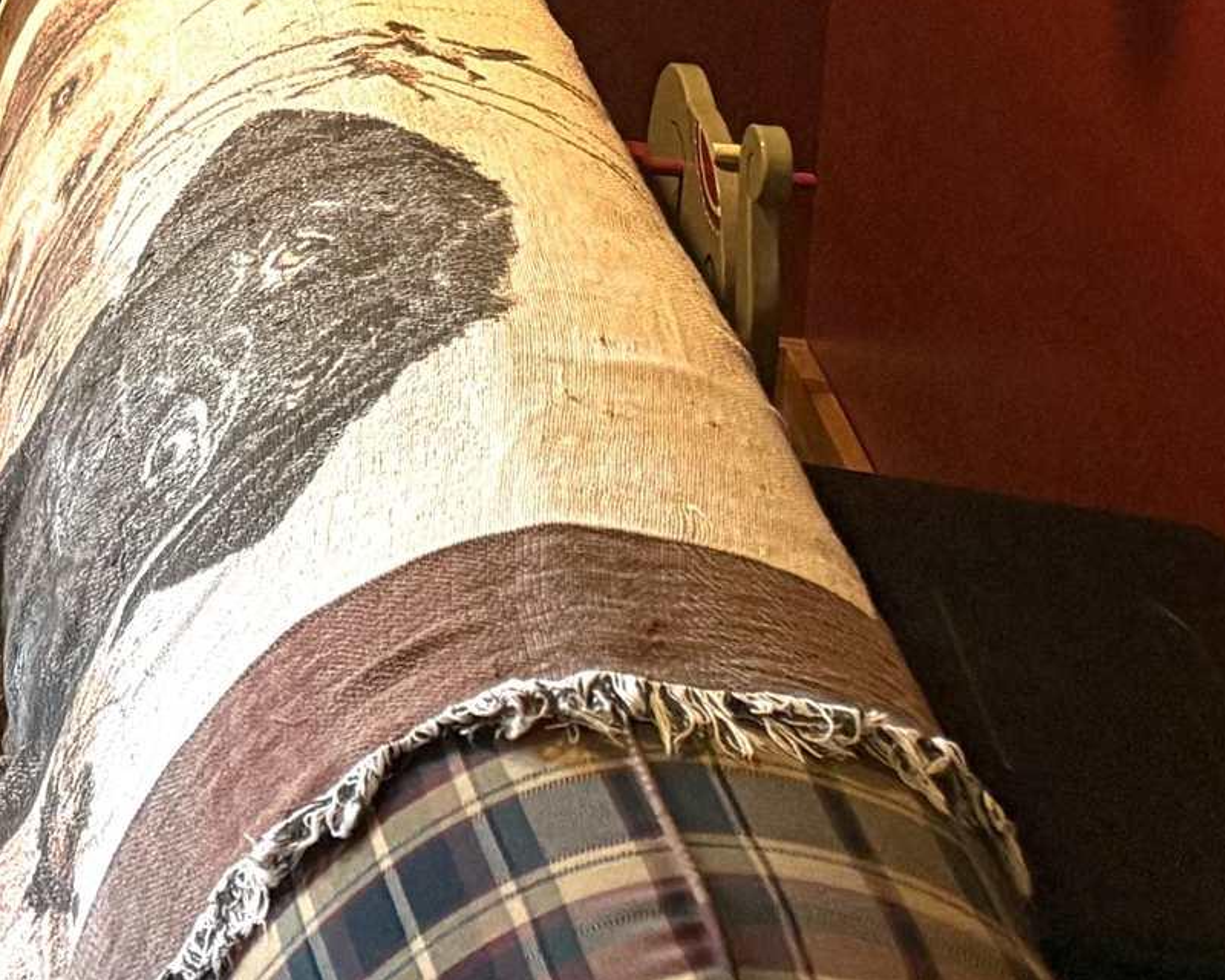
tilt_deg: -8.8
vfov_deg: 14.9
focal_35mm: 90
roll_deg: +0.6
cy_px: -778
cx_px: -1080
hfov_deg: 16.9
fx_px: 3263
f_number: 1.78
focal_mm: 6.76
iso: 400
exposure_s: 1/120
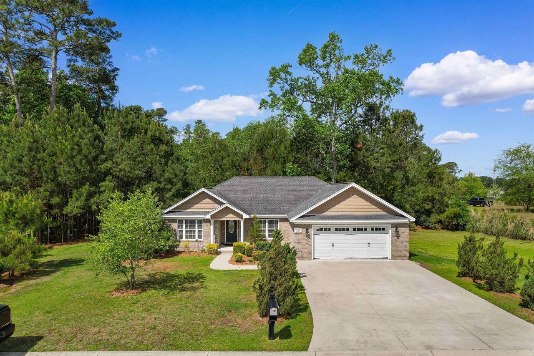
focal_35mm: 22
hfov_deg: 78.6
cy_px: 178
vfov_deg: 57.2
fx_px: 326
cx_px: 267
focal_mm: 8.38
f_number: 2.8
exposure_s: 1/730
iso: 100
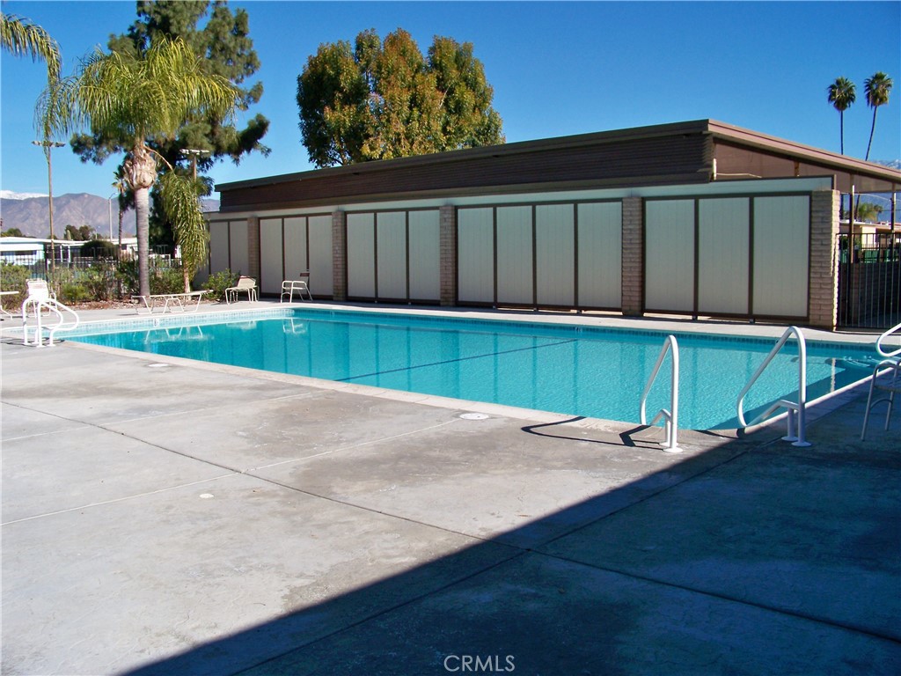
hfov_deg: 55.4
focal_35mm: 33
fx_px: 859
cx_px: 450
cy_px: 338
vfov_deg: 42.9
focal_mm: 5.85
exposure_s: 1/800
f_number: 4
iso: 64
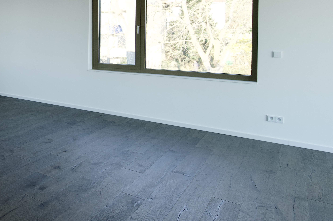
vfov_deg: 37.3
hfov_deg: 42.7
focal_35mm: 34
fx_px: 314
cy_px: 40
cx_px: -39
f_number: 5
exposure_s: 1/125
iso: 450
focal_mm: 14
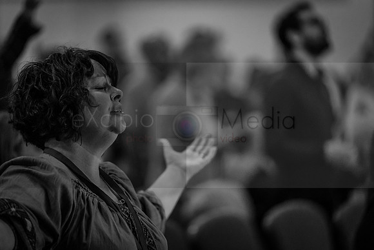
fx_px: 1642
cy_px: 125
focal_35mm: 158
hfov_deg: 13.0
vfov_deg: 8.7
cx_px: 187
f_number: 2.8
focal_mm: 158
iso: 3200
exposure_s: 1/60
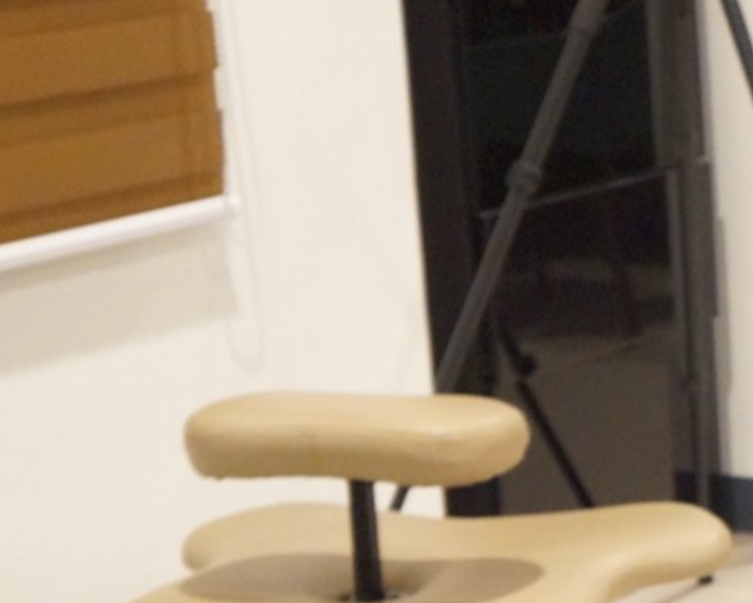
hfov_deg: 13.5
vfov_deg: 11.2
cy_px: 451
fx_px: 3053
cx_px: 1033
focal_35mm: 137
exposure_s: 1/20
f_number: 4
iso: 3200
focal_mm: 28
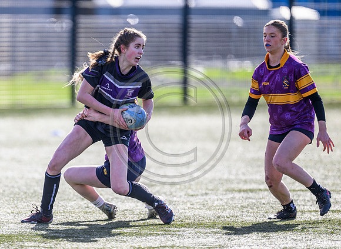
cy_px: 116
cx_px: 120
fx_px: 4921
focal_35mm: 505
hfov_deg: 4.0
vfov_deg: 2.9
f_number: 3.2
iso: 200
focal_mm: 400
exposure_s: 1/1250
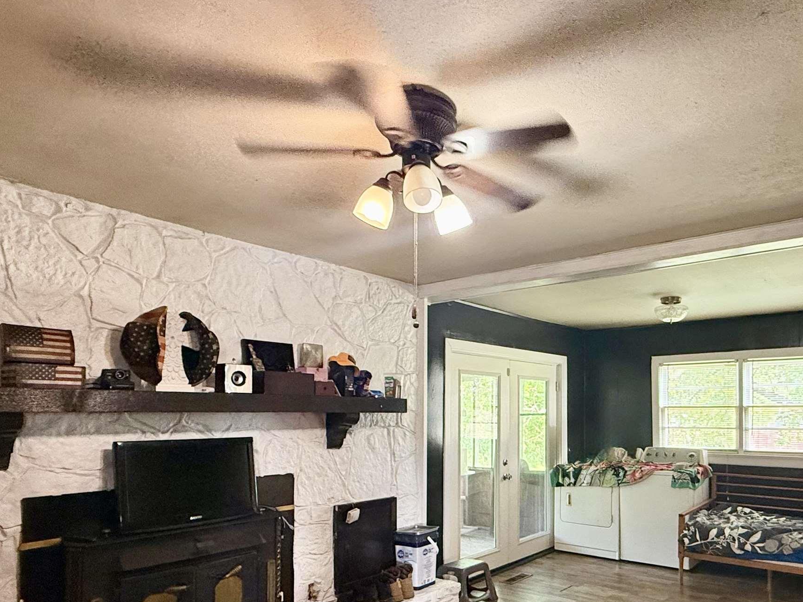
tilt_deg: +1.5
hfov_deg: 67.9
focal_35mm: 25
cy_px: 407
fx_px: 580
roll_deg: +0.2
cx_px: 521
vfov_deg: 53.7
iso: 400
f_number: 2.2
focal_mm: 2.22
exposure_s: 1/60
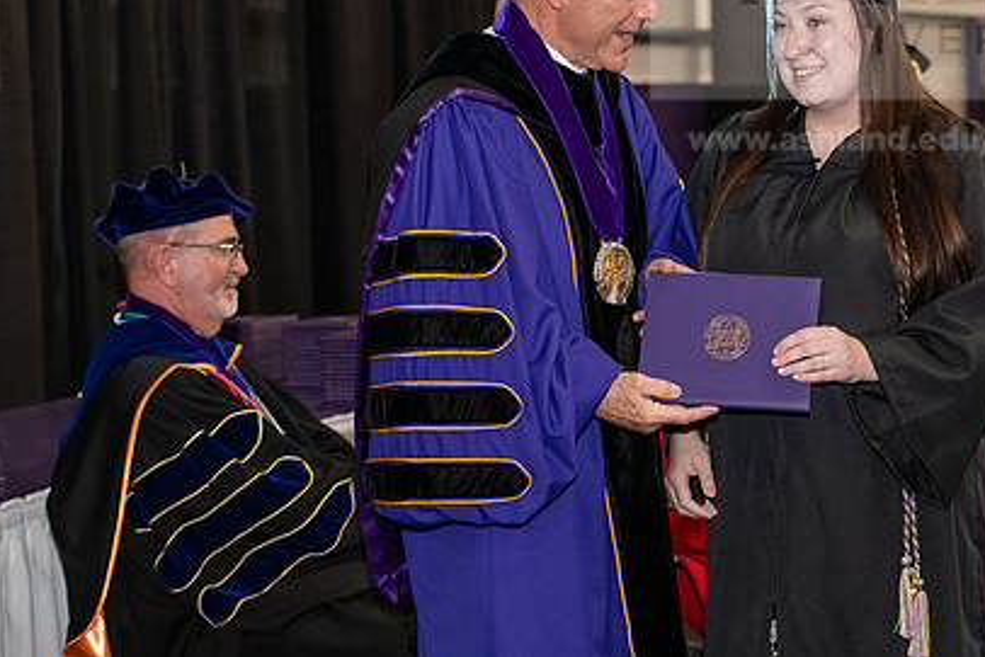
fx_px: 2737
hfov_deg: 20.4
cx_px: 577
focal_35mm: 100
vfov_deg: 13.7
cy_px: 190
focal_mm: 70
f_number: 5
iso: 2500
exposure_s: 1/200
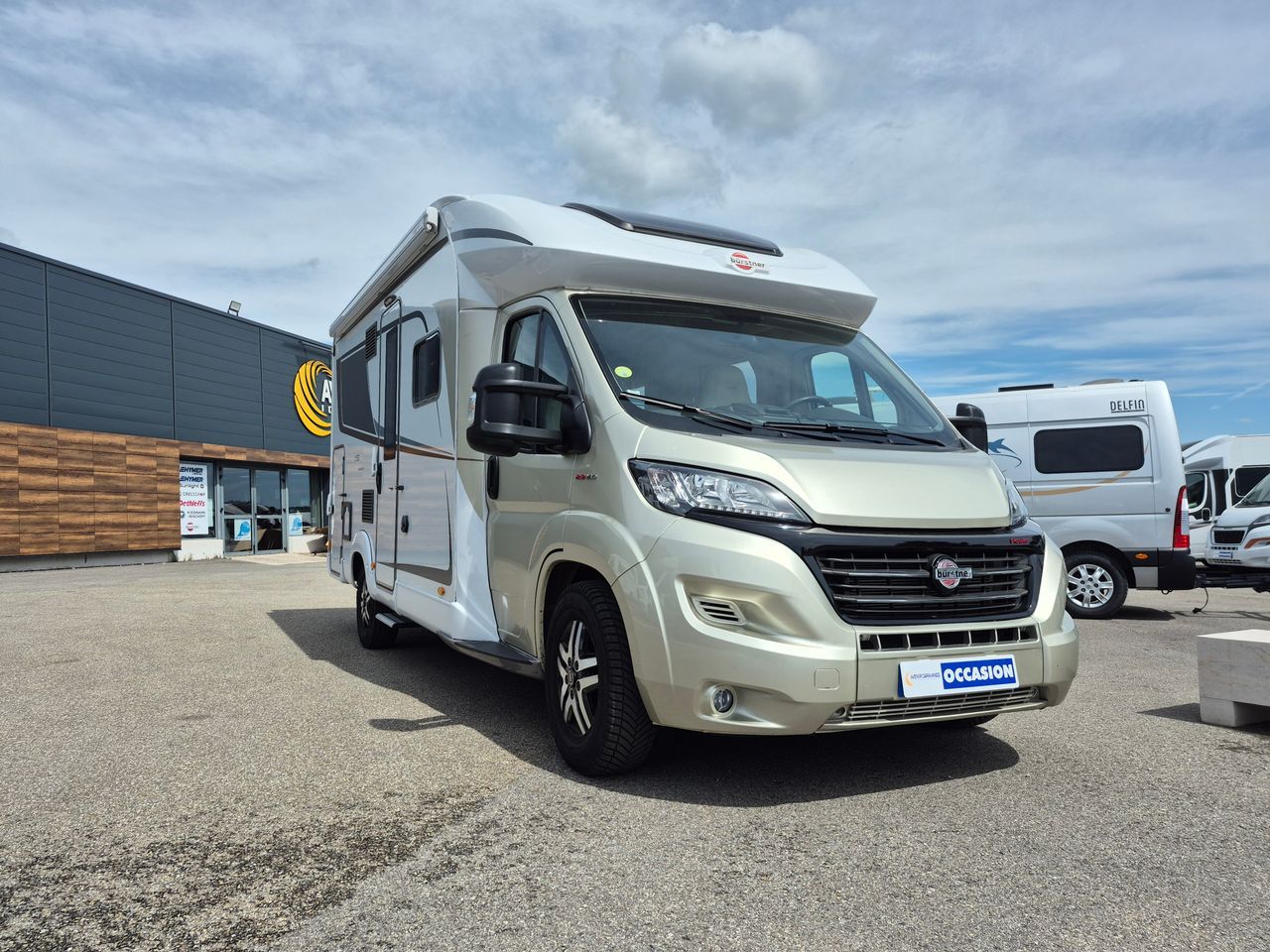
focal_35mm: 23
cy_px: 476
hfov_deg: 73.9
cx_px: 635
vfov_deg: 58.9
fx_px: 844
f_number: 1.8
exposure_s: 1/2552
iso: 25
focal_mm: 5.4
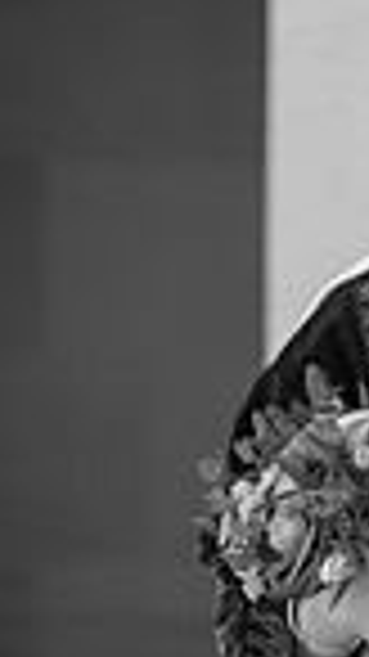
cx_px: 634
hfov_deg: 3.4
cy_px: 387
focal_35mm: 356
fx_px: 6200
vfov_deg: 6.1
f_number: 2.8
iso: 100
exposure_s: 1/1600
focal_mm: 110
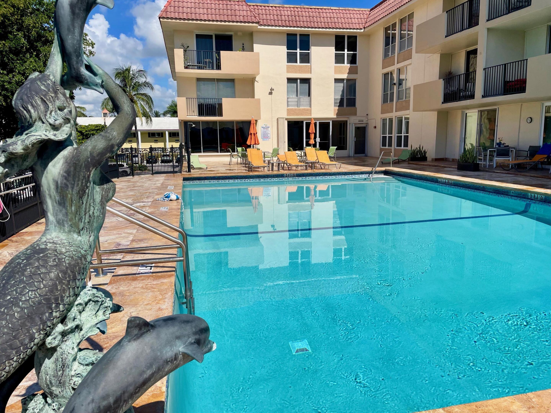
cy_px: 206
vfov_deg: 53.1
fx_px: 414
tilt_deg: -8.9
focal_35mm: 26
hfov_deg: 67.3
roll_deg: +0.6
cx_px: 276
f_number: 1.6
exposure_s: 1/5814
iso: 32
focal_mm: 4.2
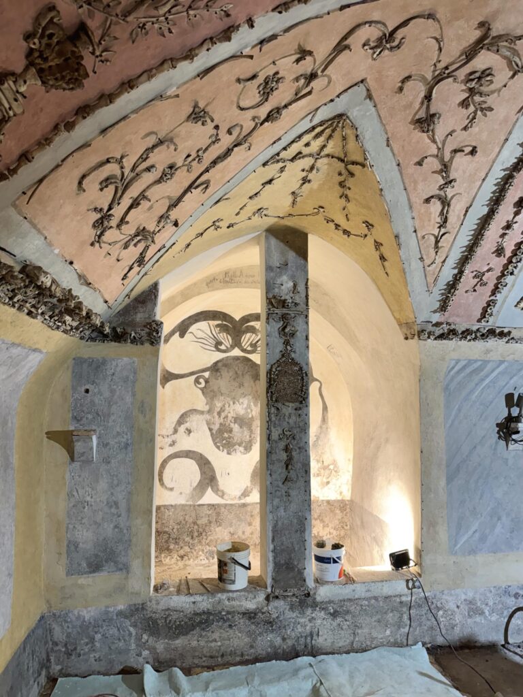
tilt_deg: +4.3
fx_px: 483
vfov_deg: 71.6
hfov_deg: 56.8
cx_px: 262
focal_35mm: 24
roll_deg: +0.9
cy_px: 348
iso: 200
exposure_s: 1/100
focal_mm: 6.76
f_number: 1.78
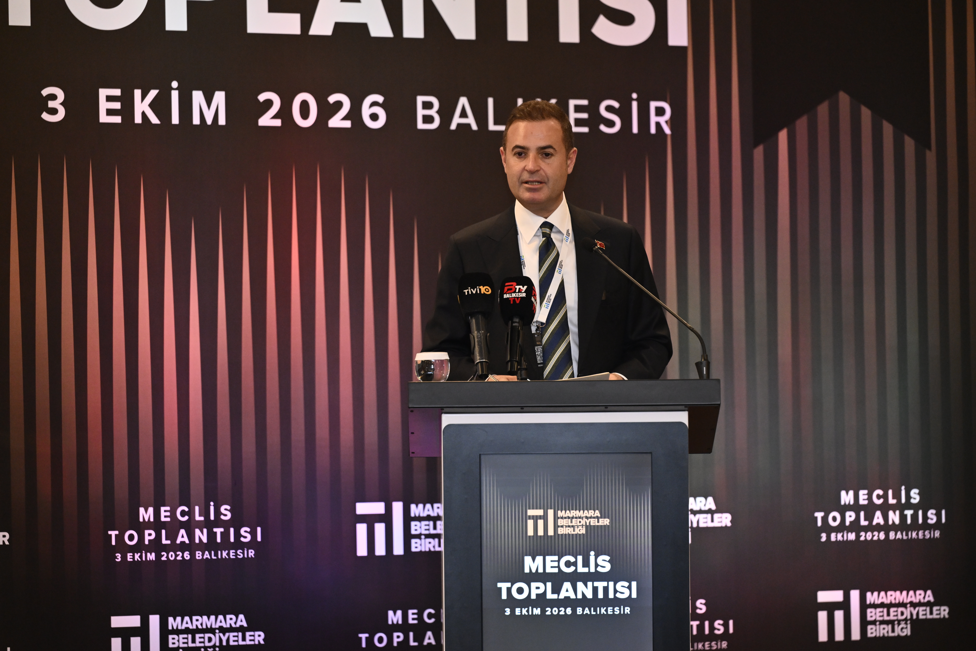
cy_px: 326
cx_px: 488
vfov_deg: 7.6
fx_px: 4880
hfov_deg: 11.4
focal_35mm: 180
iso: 2000
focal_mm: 180
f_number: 3.2
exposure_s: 1/160
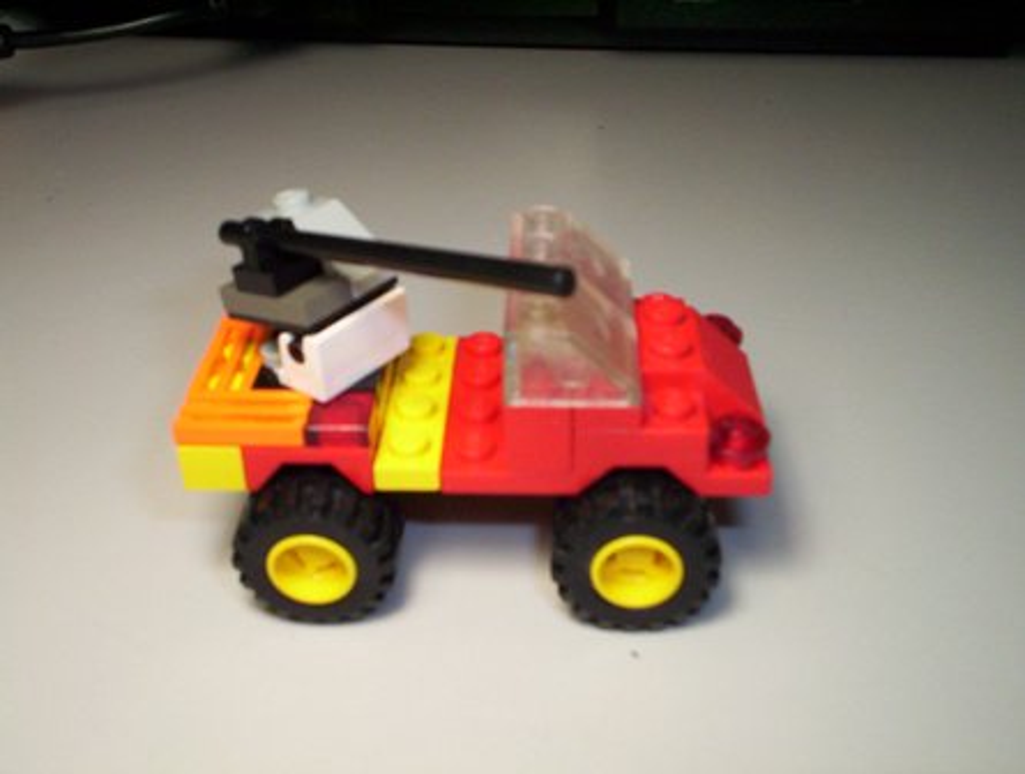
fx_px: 1128
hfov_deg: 48.9
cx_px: 512
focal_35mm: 38
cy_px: 387
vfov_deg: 37.9
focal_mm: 4.99
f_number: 4.5
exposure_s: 1/62.7
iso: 140
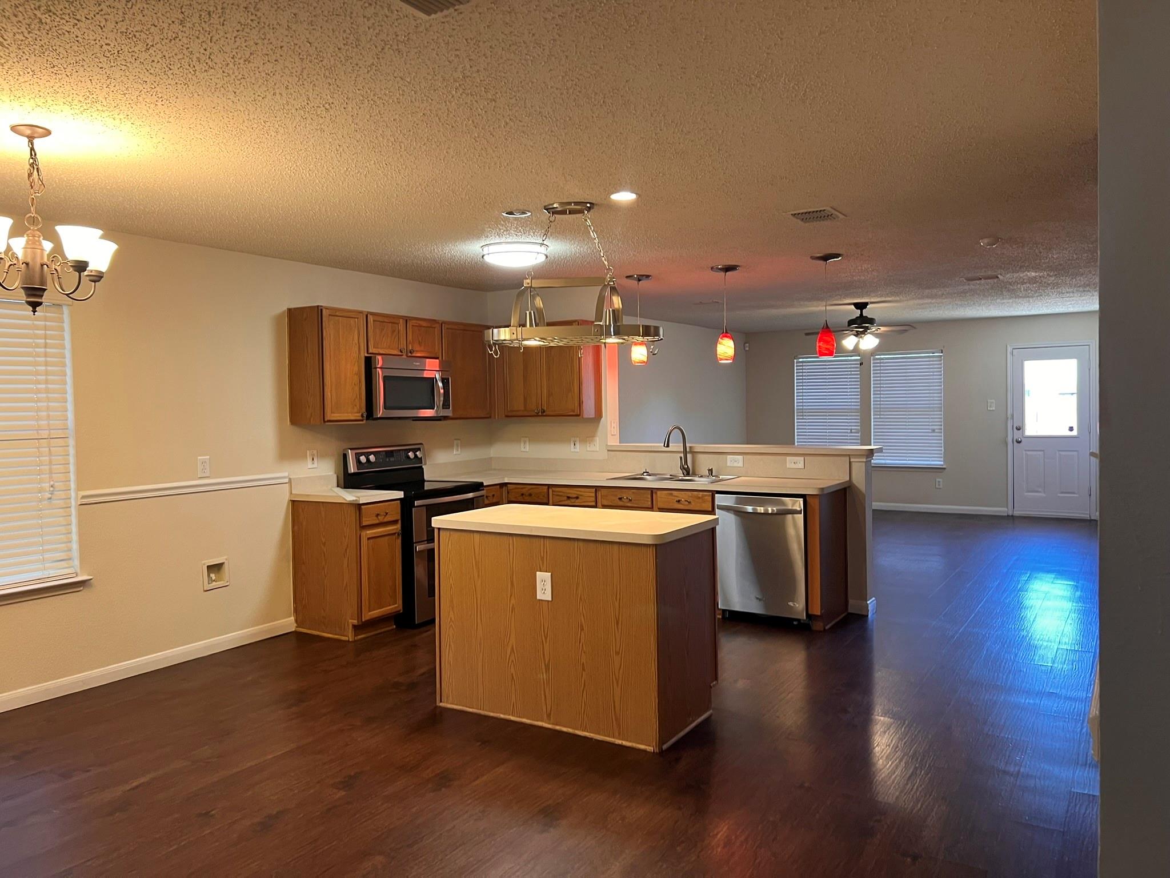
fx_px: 879
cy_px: 439
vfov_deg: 53.1
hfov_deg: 67.3
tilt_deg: +0.4
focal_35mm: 26
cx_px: 585
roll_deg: +0.4
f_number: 1.5
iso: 125
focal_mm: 5.7
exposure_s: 1/60
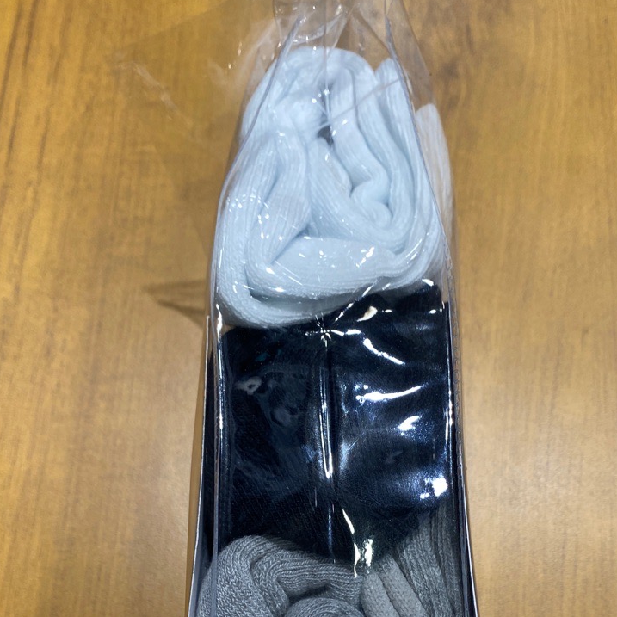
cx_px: 326
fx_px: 827
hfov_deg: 40.9
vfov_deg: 39.4
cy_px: 490
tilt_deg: -76.2
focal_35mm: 41
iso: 64
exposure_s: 1/100
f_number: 1.8
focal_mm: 4.25
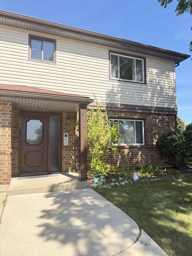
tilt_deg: +5.6
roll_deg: +0.5
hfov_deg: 56.8
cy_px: 128
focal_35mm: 24
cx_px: 96
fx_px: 177
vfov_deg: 71.6
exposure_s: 1/1770
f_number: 1.78
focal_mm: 6.76
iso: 100
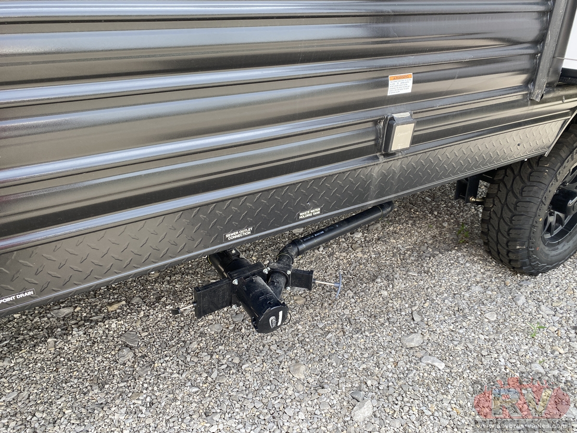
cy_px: 216
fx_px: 433
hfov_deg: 67.3
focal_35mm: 26
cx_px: 288
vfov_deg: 53.1
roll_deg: -1.7
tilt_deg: -27.8
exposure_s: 1/288
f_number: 1.8
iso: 32
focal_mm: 4.25
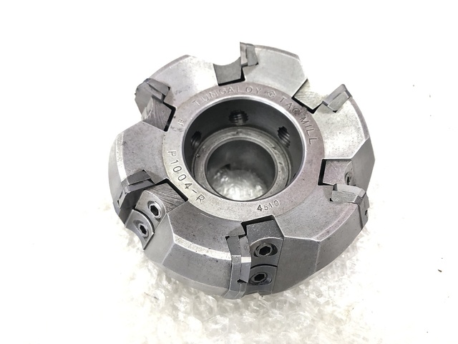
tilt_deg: -65.7
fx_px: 370
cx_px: 229
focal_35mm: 28
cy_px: 172
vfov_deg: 49.7
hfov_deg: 63.4
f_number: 1.8
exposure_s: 1/15
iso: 50
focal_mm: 3.99
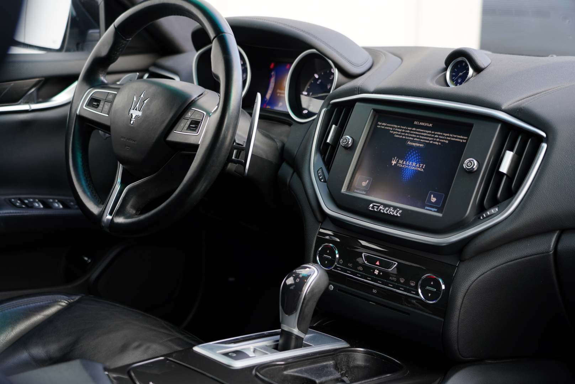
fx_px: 863
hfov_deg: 36.8
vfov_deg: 25.1
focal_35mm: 54
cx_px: 288
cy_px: 192
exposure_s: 1/60
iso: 100
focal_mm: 54
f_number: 4
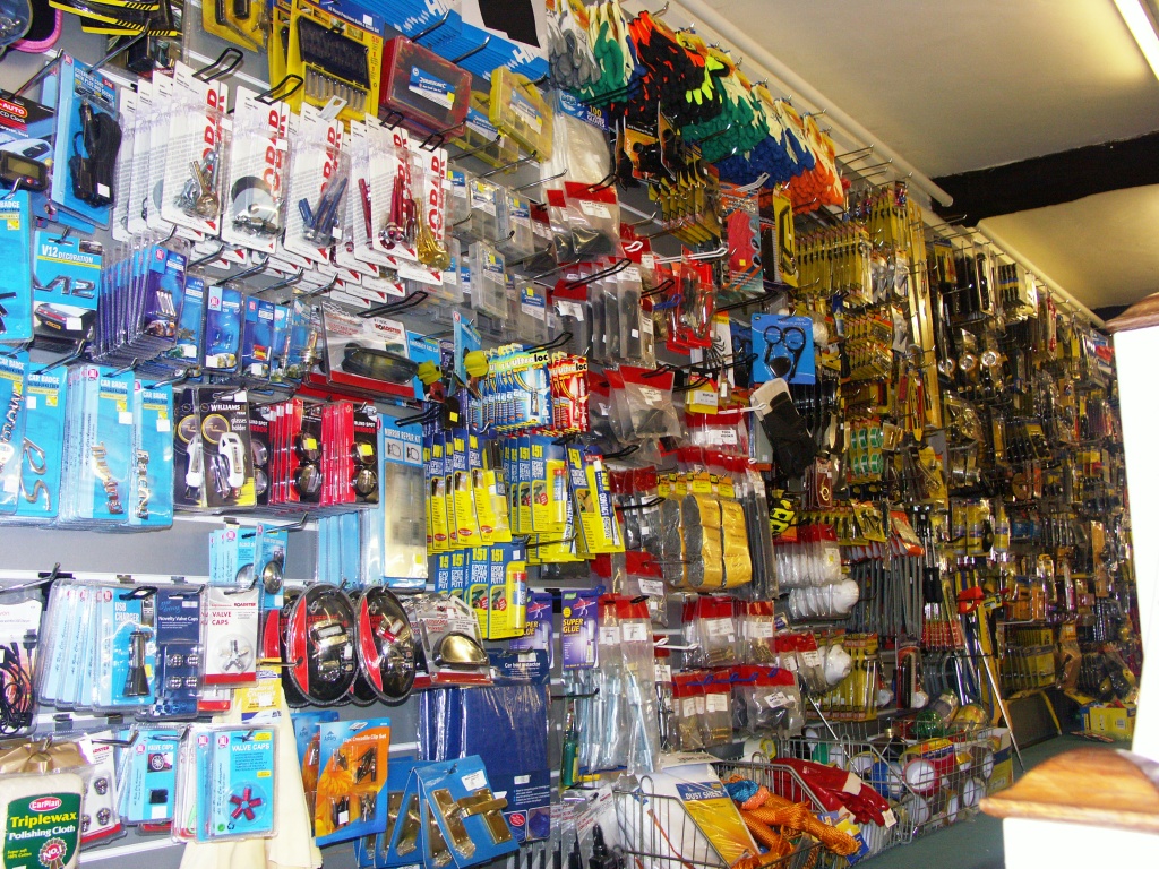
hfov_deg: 56.8
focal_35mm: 32
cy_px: 434
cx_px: 580
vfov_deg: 44.2
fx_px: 1071
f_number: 2.8
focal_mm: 8.18
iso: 200
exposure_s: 1/50
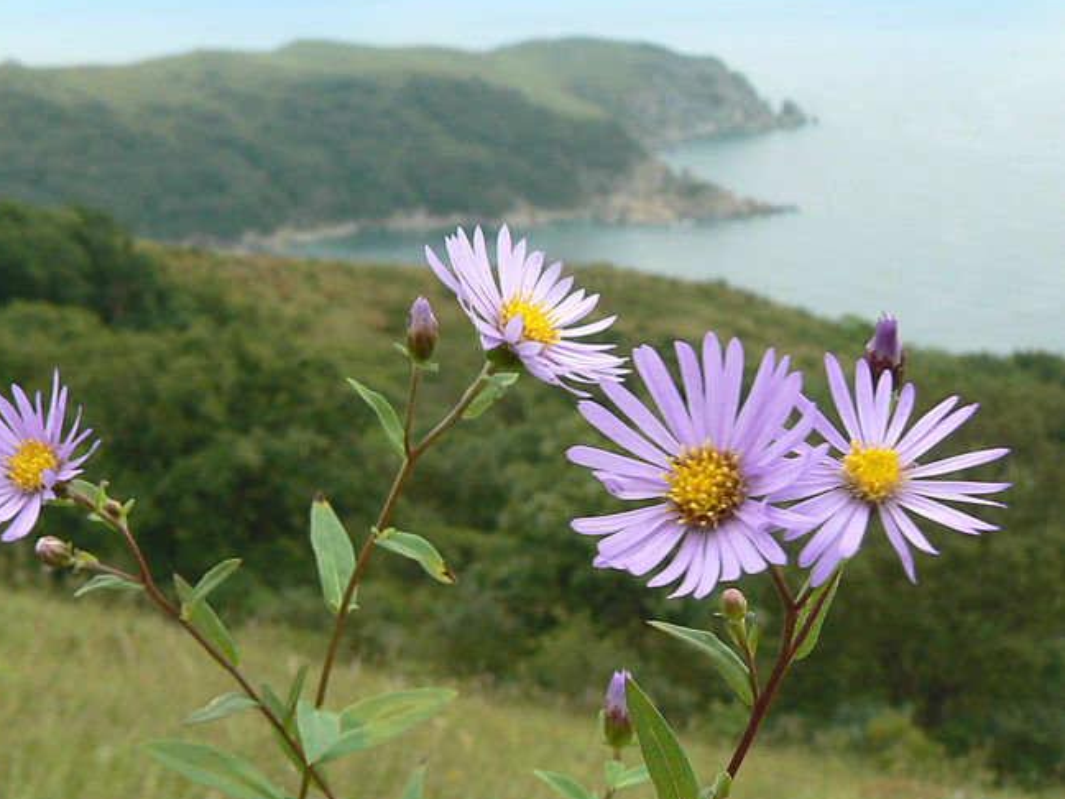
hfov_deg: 37.6
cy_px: 484
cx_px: 327
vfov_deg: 29.0
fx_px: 1538
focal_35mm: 50
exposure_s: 1/100
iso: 80
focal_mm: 6
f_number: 5.6
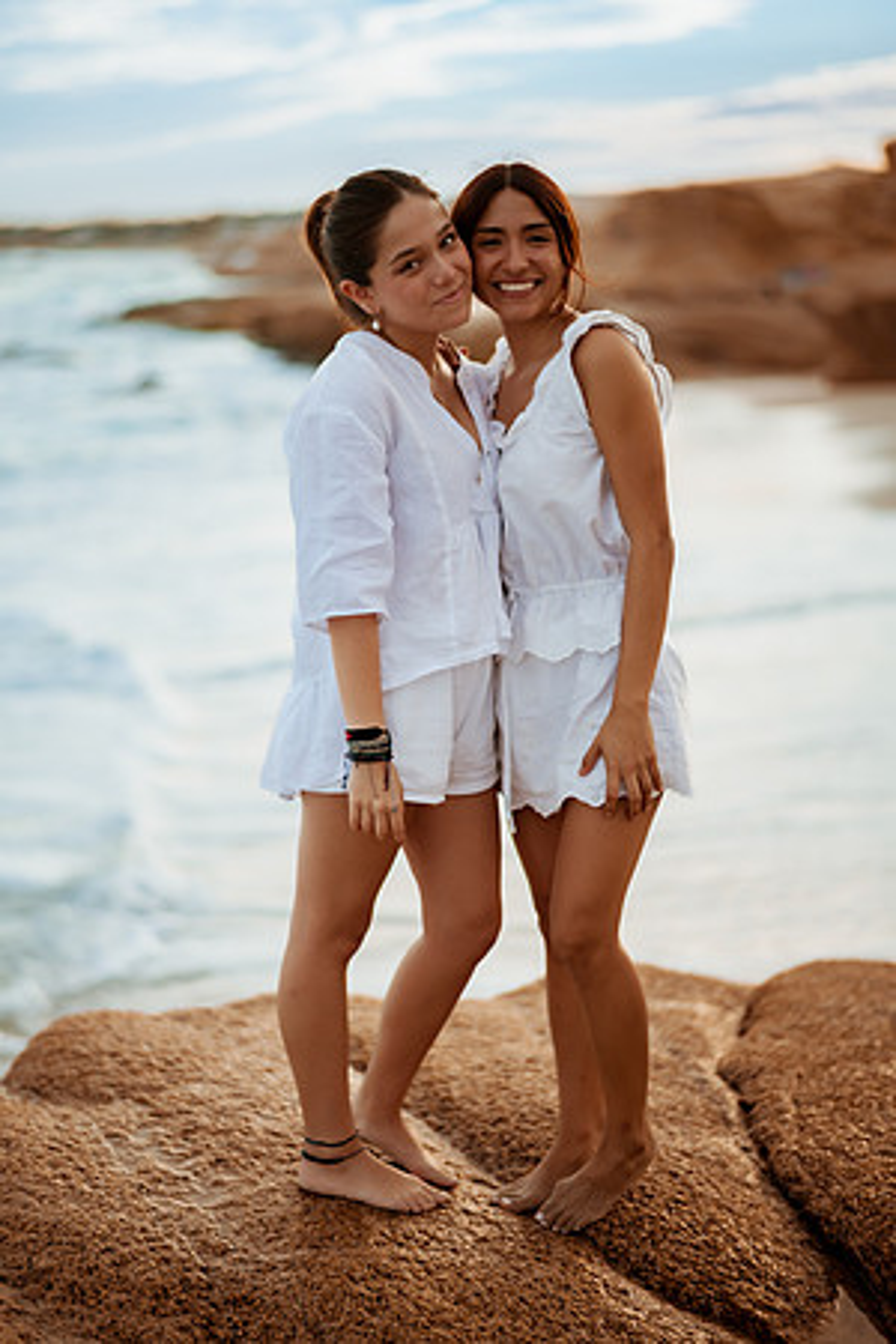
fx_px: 2165
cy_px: 672
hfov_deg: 23.4
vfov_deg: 34.5
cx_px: 448
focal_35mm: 58
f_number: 1.4
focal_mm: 58
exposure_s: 1/2500
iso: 80
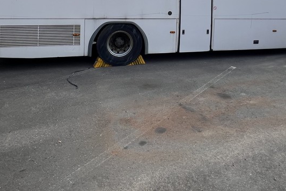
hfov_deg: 69.1
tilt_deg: -0.8
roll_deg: +0.3
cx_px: 161
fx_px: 206
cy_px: -3
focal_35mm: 26
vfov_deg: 42.3
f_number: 1.8
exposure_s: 1/576
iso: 32
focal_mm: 1.57
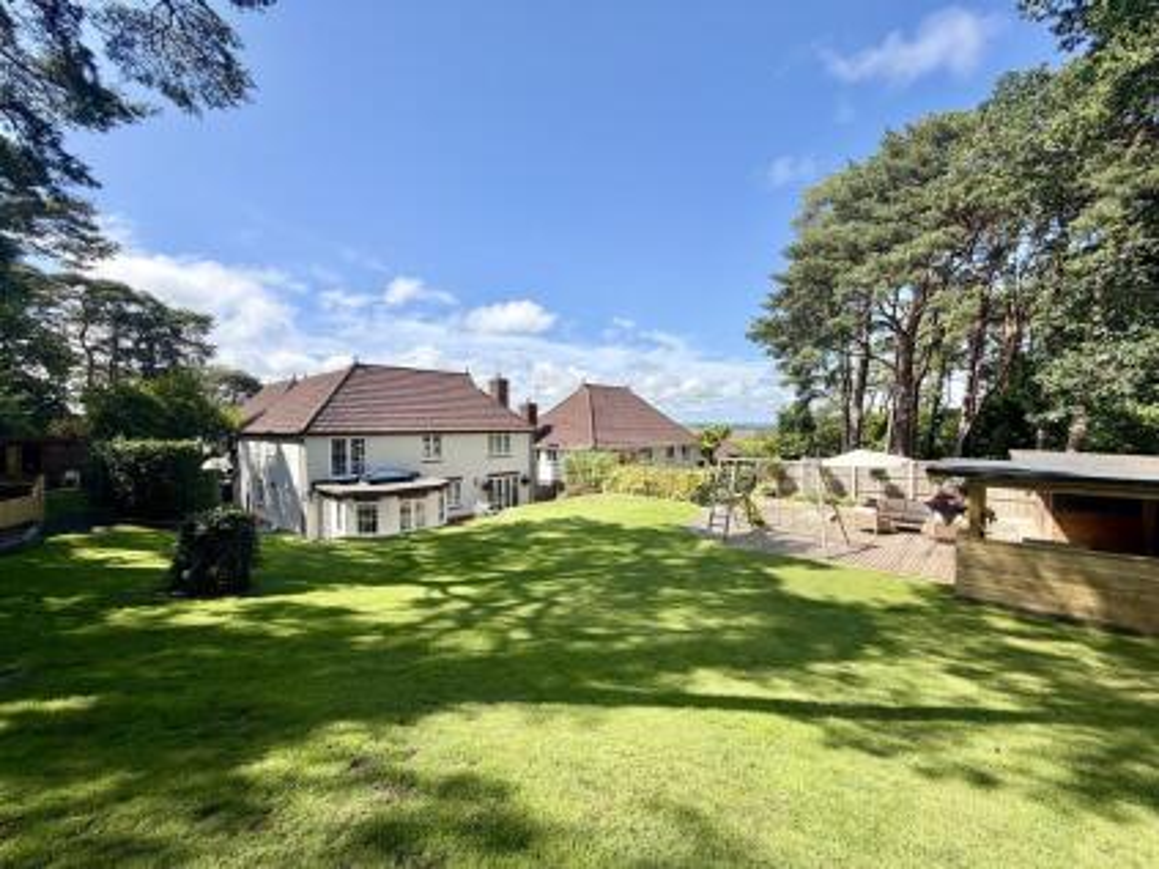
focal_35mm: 14
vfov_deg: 85.6
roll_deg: +0.8
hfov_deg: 102.1
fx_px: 469
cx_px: 580
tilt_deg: -0.2
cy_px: 434
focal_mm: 2.22
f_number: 2.2
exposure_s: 1/770
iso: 25
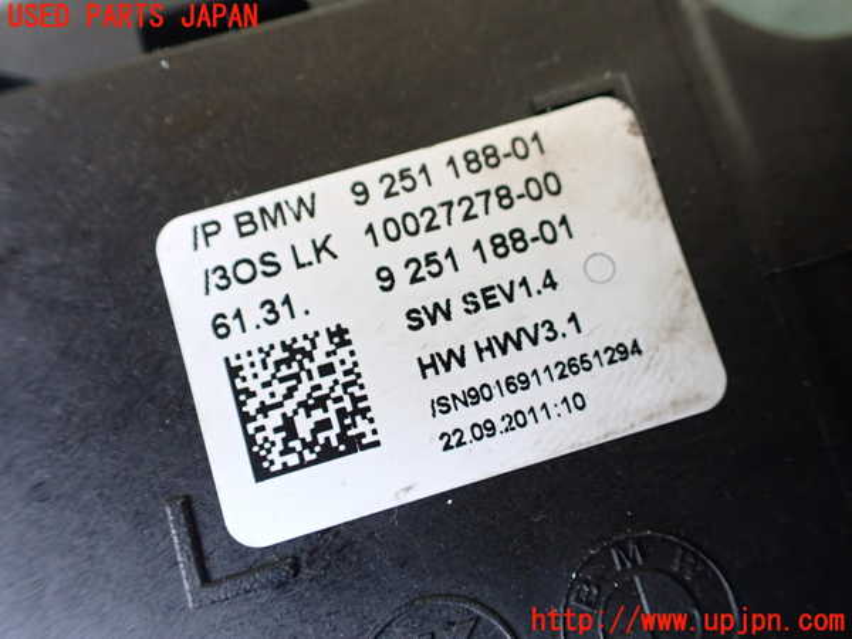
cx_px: 426
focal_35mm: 30
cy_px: 320
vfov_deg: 46.8
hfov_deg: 60.0
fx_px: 738
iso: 800
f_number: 2.3
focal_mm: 5.4
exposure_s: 1/125
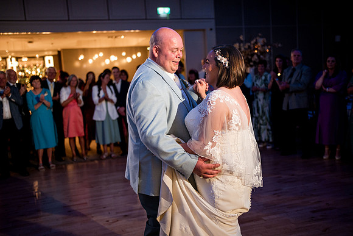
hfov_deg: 54.4
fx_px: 343
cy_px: 118
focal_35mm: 35
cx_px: 176
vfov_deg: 37.9
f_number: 1.8
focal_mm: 35
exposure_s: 1/250
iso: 2000
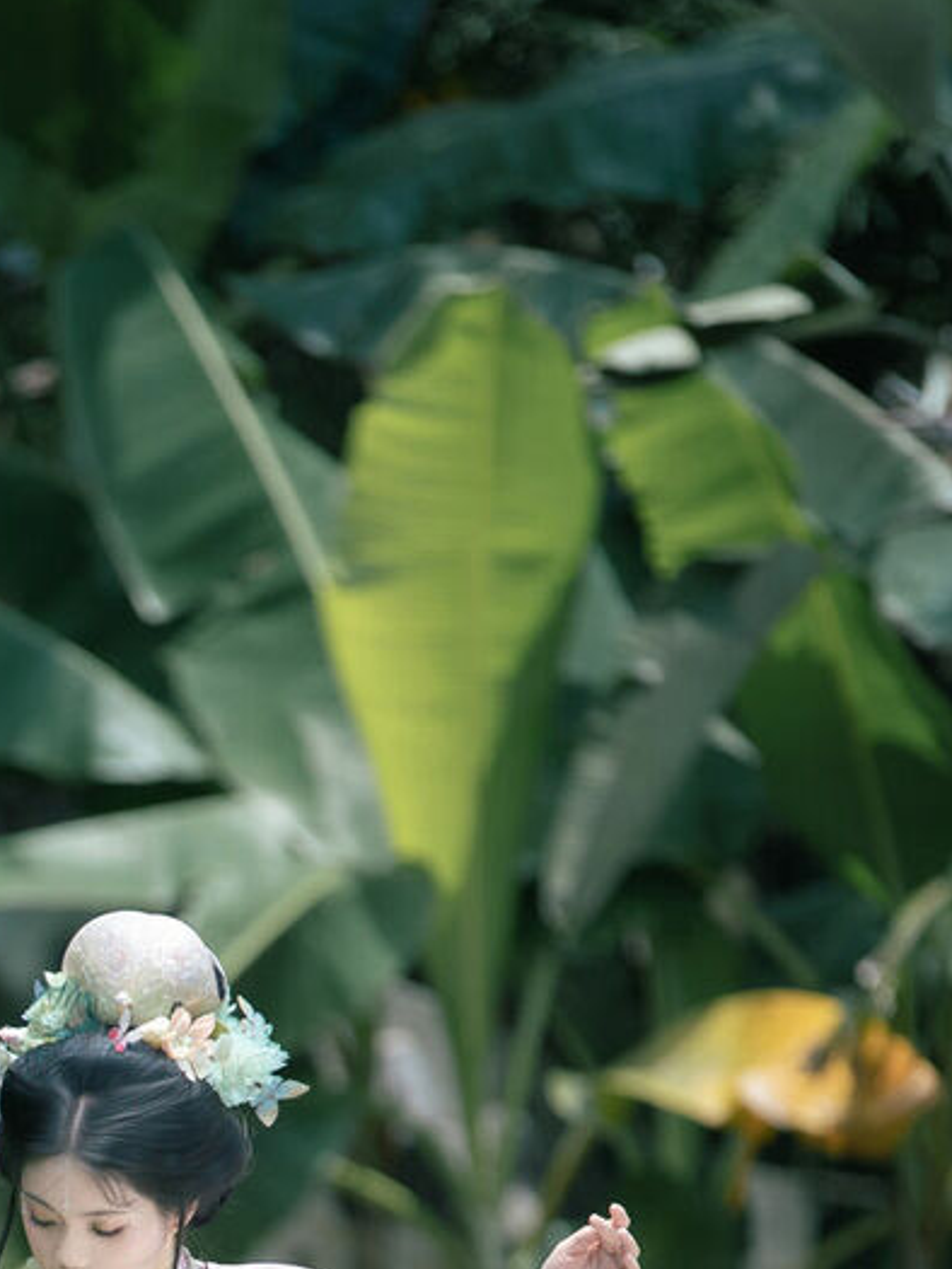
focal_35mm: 525
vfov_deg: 3.8
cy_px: 1510
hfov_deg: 2.8
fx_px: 19243
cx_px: -232
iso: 125
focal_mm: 182
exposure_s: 1/2000
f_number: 2.8
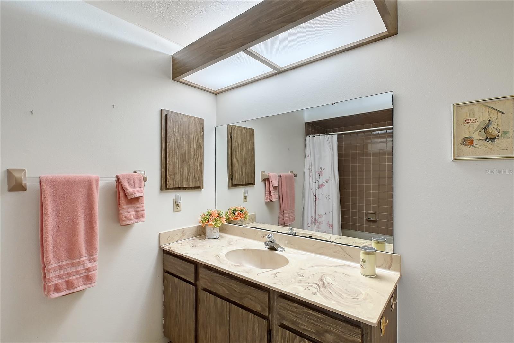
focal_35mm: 15
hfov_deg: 100.4
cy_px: 172
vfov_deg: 77.3
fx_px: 214
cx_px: 257
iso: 800
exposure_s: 1/25
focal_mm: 10
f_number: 10
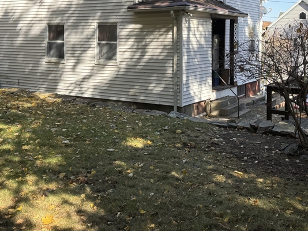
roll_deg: -0.5
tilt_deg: -1.8
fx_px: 409
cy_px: 46
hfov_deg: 41.2
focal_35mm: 46
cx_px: 163
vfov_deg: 30.8
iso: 80
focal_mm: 6.76
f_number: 1.78
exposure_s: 1/980
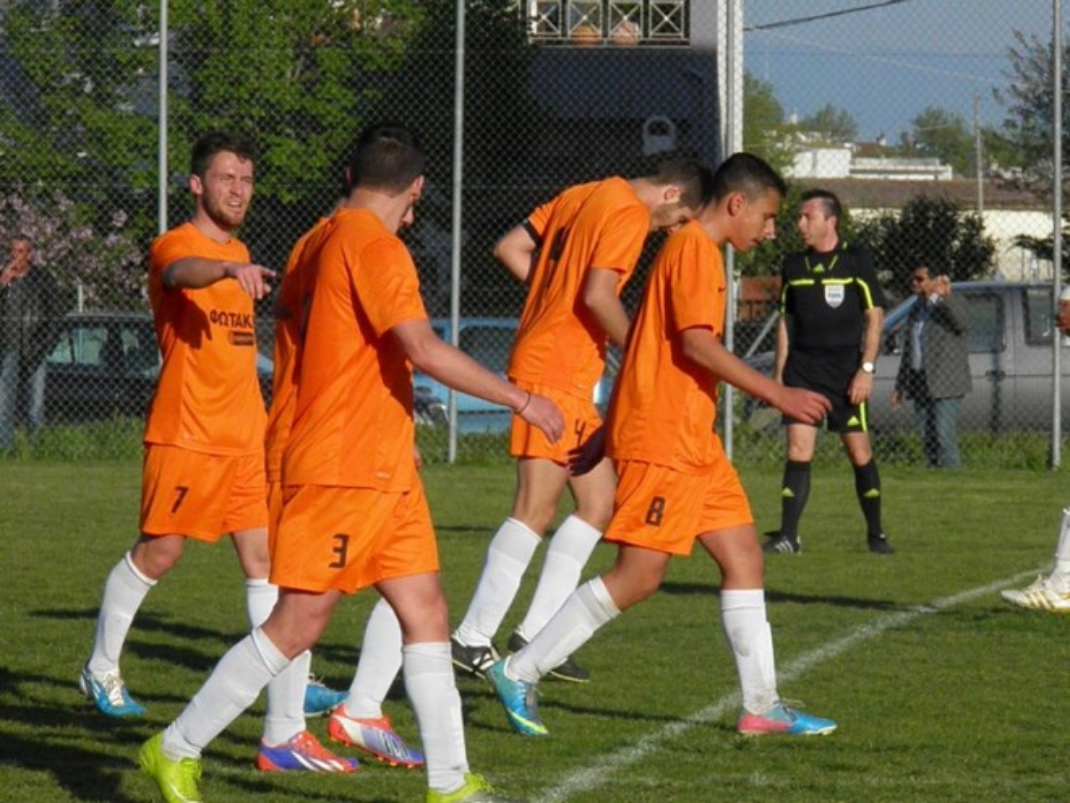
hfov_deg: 6.2
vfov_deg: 4.6
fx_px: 9922
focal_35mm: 321
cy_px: 402
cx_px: 535
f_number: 7.7
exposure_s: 1/2000
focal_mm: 57.7
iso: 500
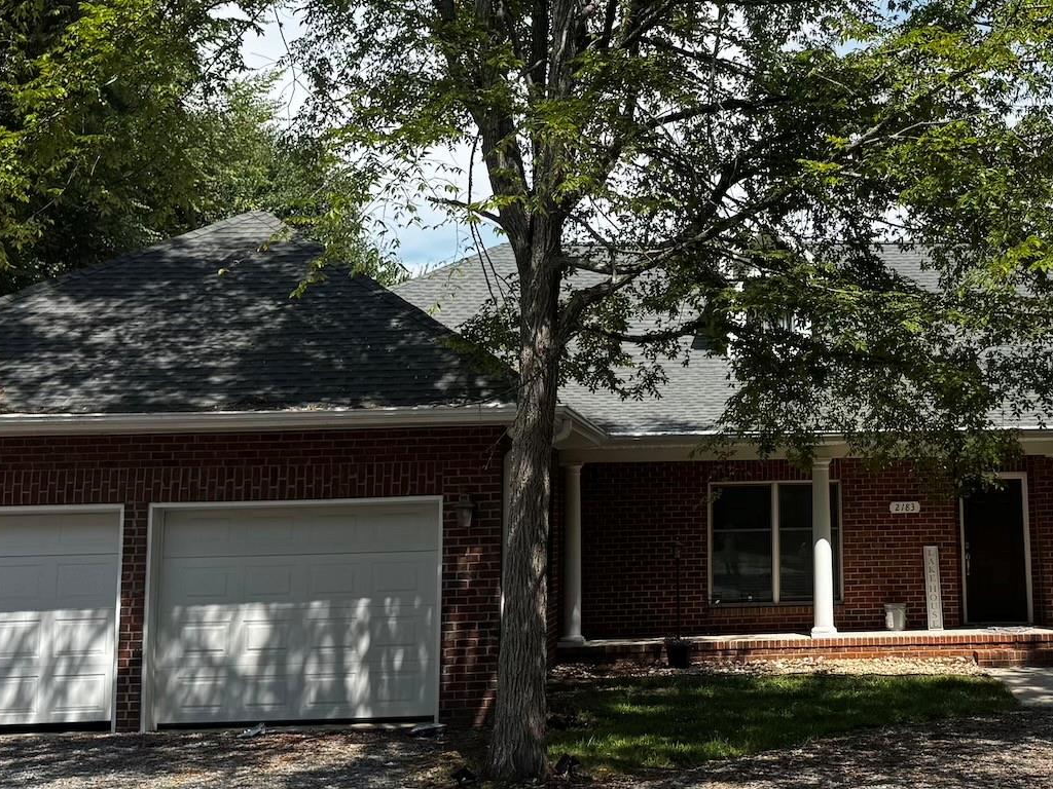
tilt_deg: +8.7
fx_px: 1460
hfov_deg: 38.3
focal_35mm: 48
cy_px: 296
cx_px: 829
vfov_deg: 30.1
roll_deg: +1.4
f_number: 1.78
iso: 80
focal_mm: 6.76
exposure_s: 1/2331
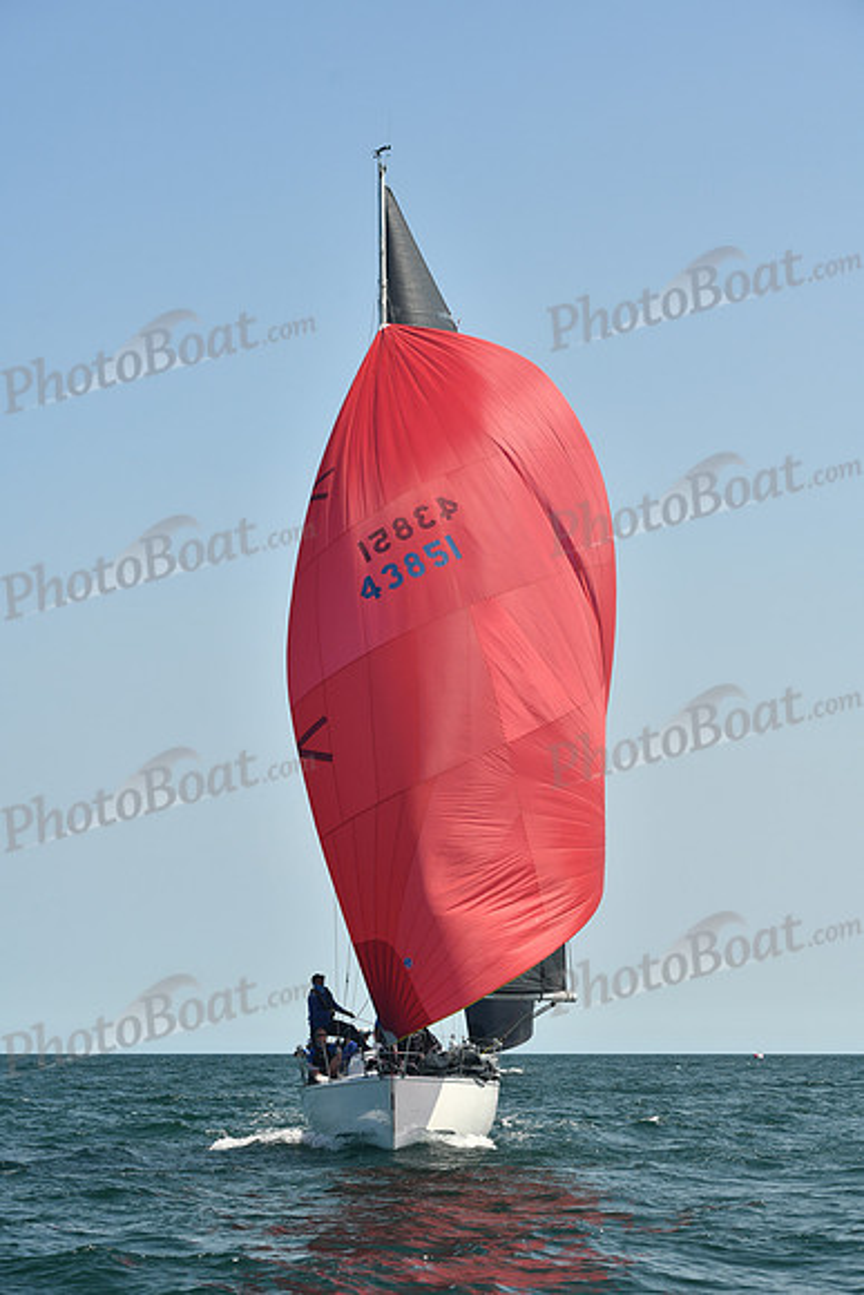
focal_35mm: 82
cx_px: 432
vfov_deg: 24.8
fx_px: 2950
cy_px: 648
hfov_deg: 16.7
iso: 320
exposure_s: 1/640
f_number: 8
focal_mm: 82
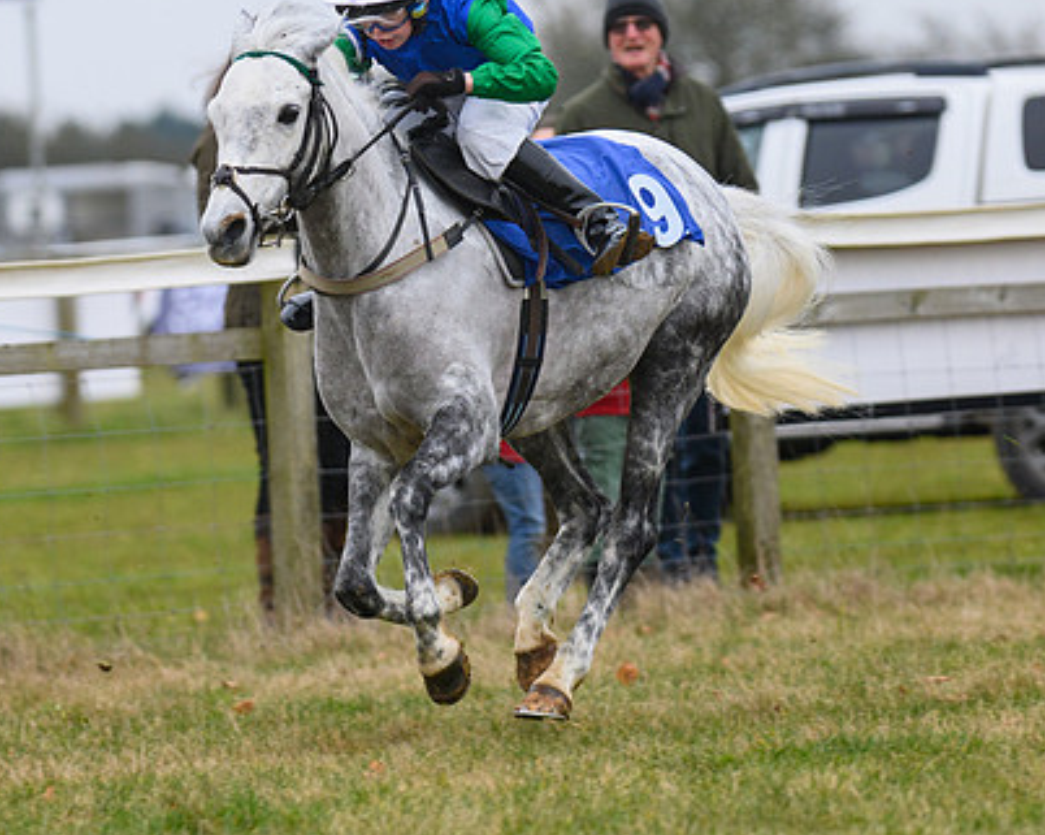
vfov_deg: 4.1
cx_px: 250
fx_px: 11775
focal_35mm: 381
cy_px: 197
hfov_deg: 5.1
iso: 800
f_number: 4
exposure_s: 1/1000
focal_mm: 180
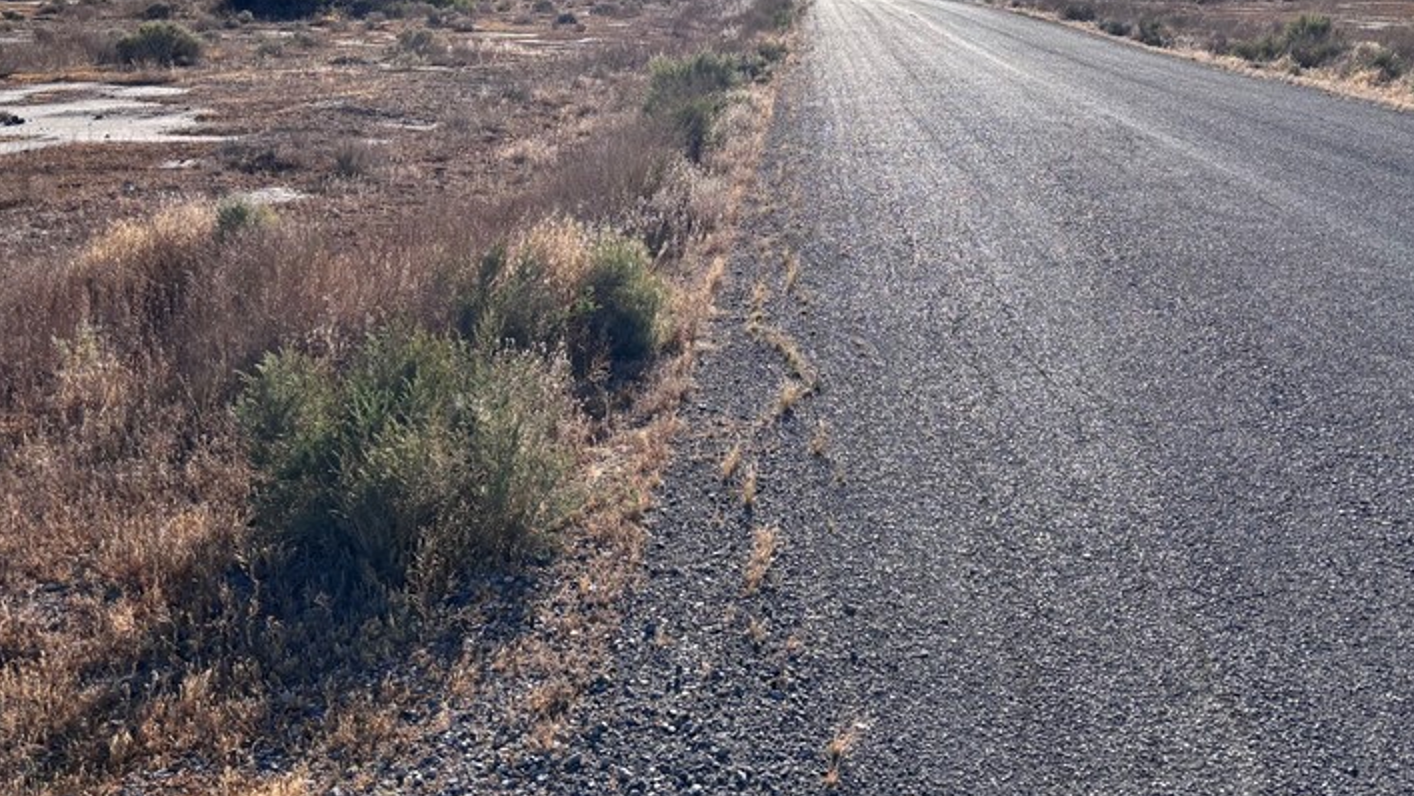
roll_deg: +0.3
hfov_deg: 49.4
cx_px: 724
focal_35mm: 41
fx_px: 1538
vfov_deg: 28.5
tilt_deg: -10.1
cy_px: 182
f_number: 1.6
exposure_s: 1/7194
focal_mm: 5.96
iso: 50
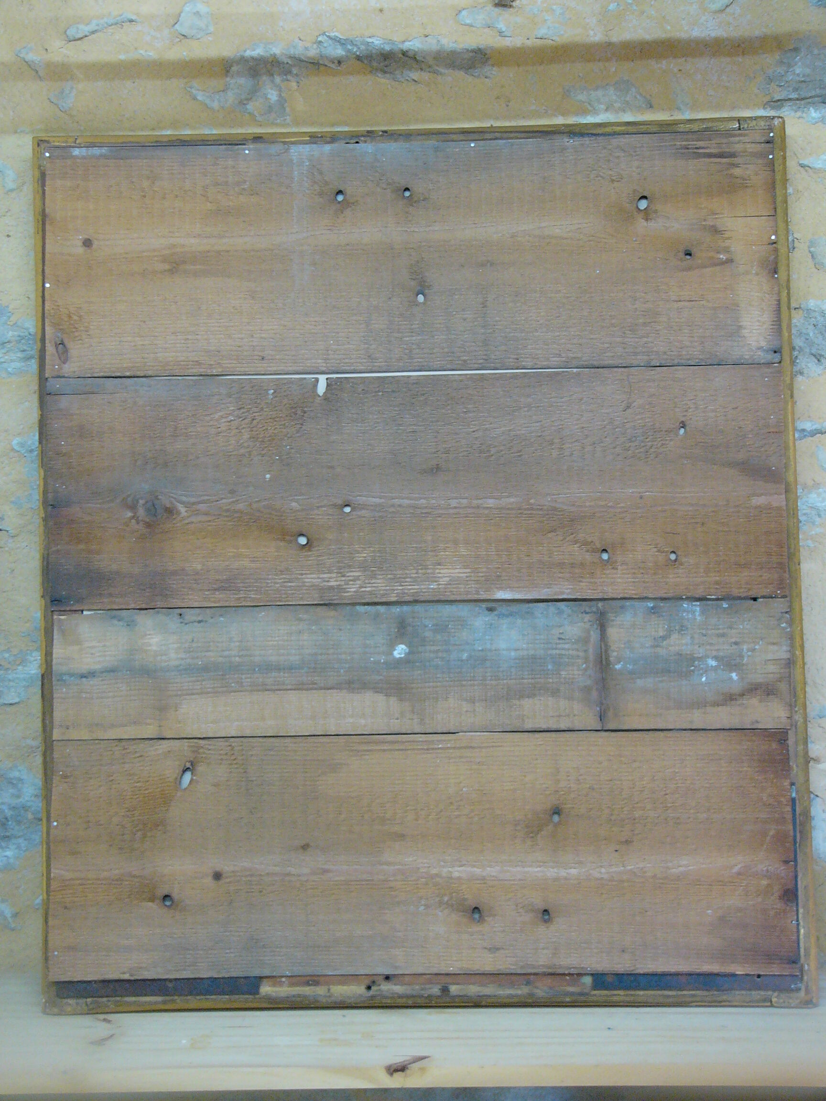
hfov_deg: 23.3
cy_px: 550
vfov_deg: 30.7
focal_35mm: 63
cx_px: 413
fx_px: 2004
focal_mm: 10.5
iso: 200
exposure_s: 1/10
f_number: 2.8
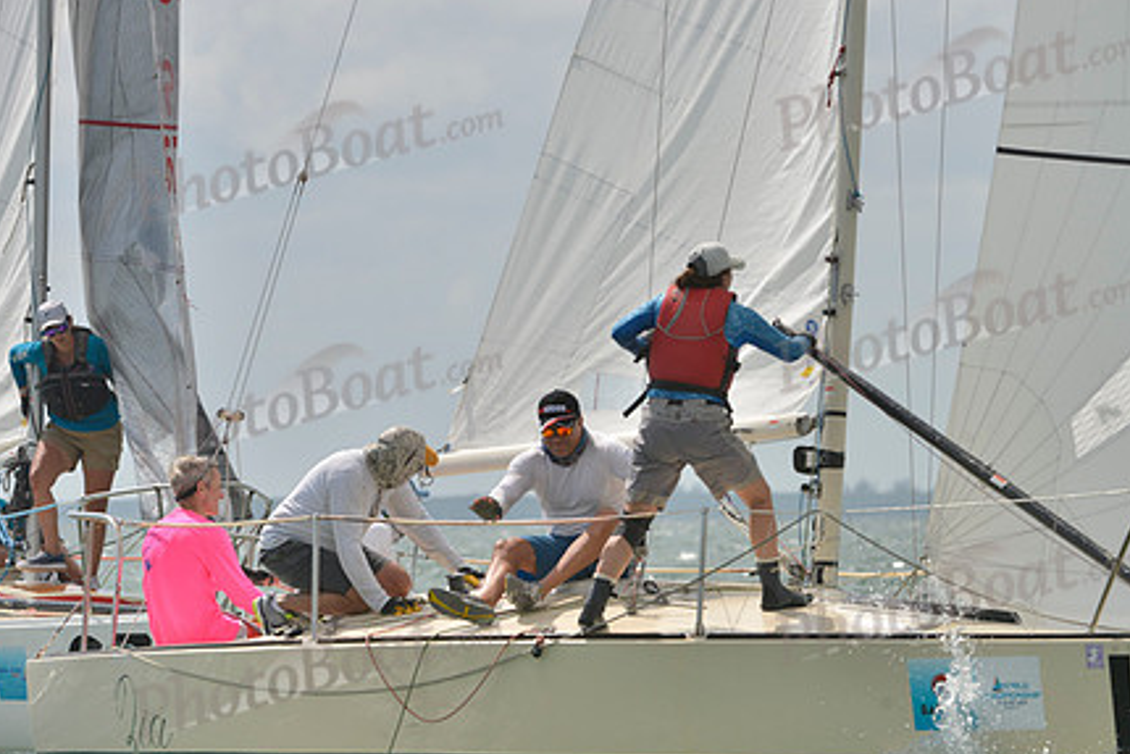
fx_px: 14412
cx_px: 641
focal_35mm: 459
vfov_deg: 3.0
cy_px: 498
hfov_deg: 4.5
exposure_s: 1/1000
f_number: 10
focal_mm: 340
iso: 280
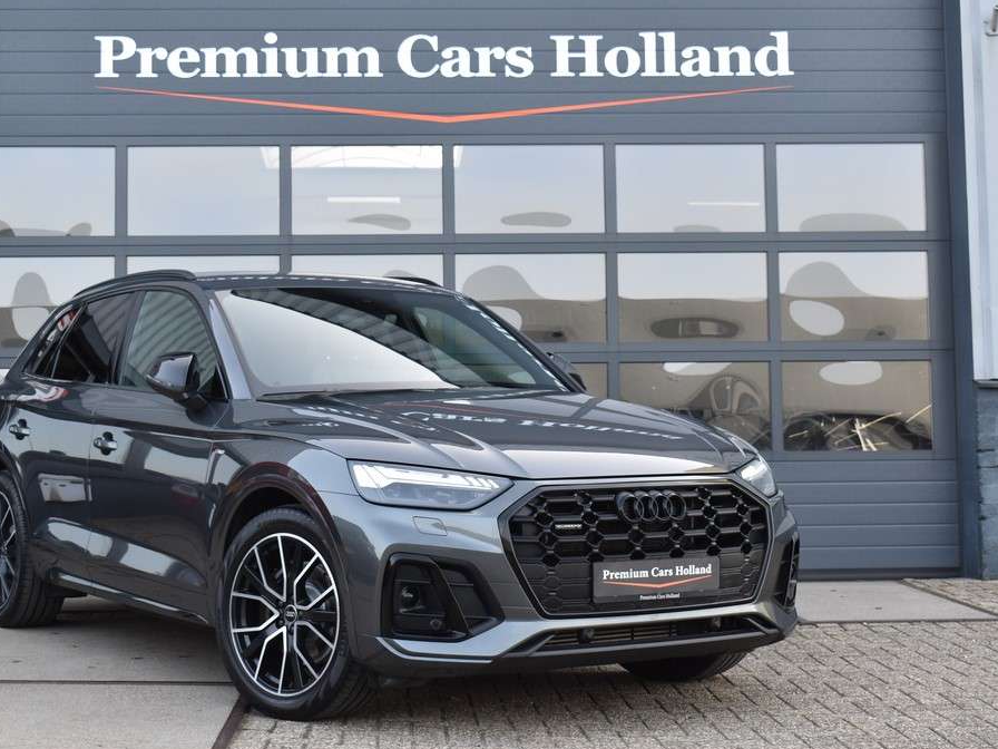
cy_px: 379
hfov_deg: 29.4
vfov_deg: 22.3
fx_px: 1903
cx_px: 456
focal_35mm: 66
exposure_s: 1/160
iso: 400
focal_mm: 40
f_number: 6.3
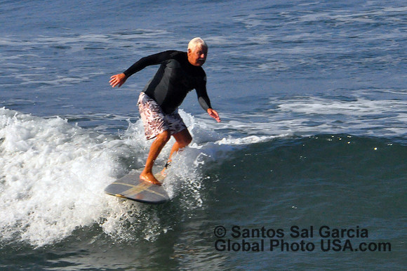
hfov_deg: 2.5
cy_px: 136
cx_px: 204
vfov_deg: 1.7
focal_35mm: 825
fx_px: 9321
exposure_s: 1/500
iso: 1250
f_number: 20
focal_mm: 550
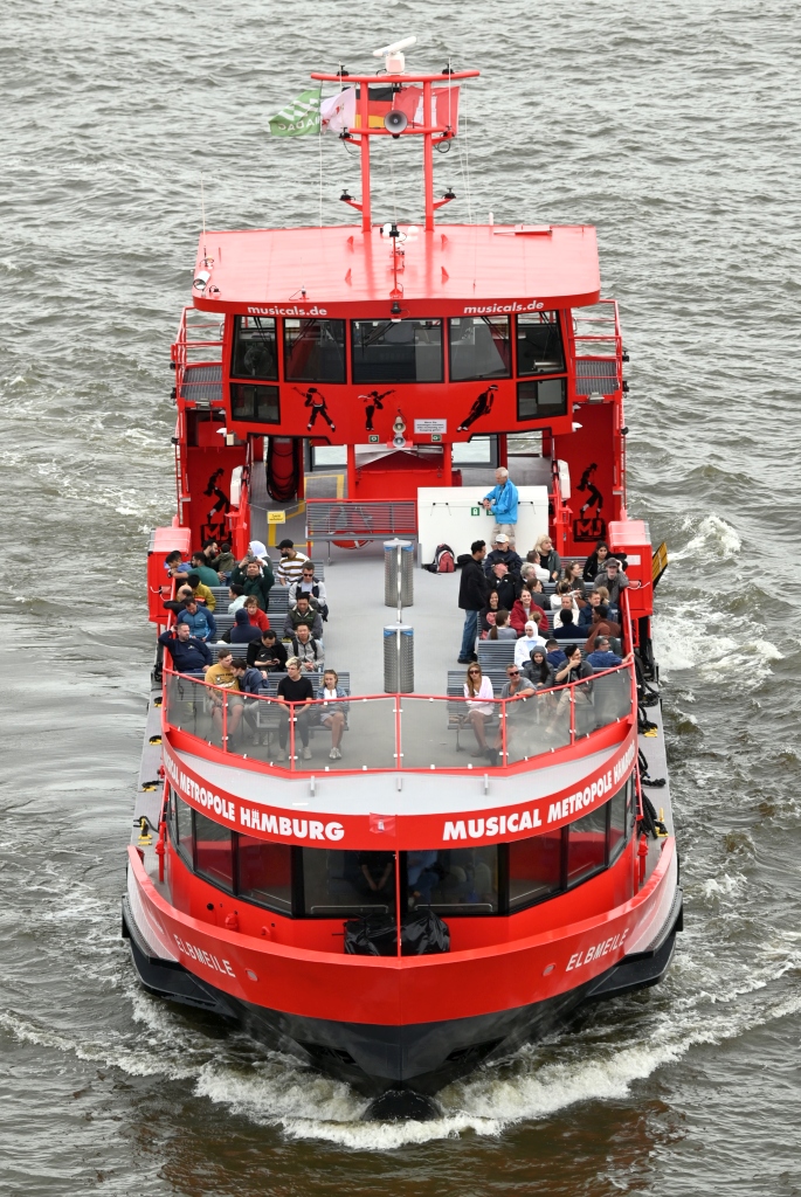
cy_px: 598
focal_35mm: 210
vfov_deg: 9.8
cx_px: 400
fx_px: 6992
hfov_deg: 6.6
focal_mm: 210
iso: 400
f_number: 5.3
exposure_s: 1/1000
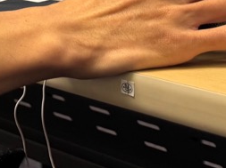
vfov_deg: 10.5
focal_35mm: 133
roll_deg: +4.0
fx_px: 867
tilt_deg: -3.2
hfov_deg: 12.7
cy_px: -132
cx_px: -245
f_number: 1.78
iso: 125
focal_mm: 6.76
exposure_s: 1/60
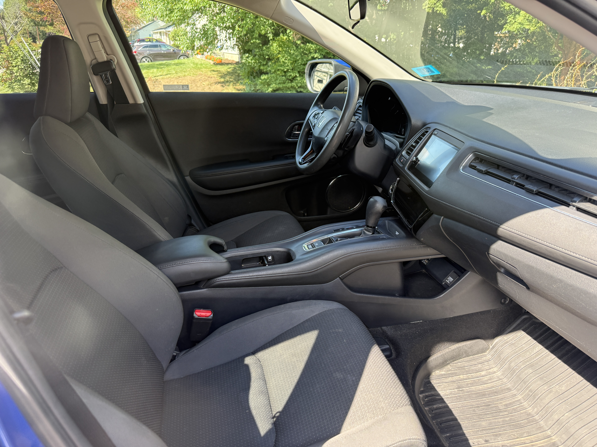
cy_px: 224
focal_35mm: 24
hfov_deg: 71.6
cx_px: 298
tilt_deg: -23.2
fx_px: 414
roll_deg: -0.4
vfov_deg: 56.8
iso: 125
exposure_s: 1/243
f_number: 1.78
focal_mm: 6.76
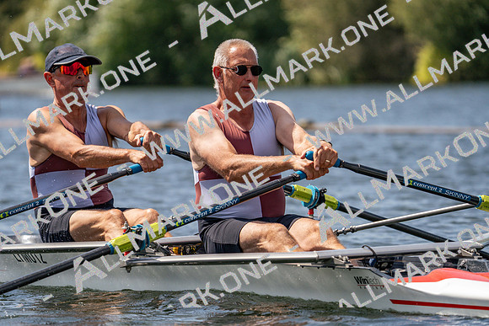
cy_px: 163
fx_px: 4470
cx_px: 244
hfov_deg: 6.3
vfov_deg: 4.2
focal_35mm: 329
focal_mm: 329
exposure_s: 1/2000
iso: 250
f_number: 6.3
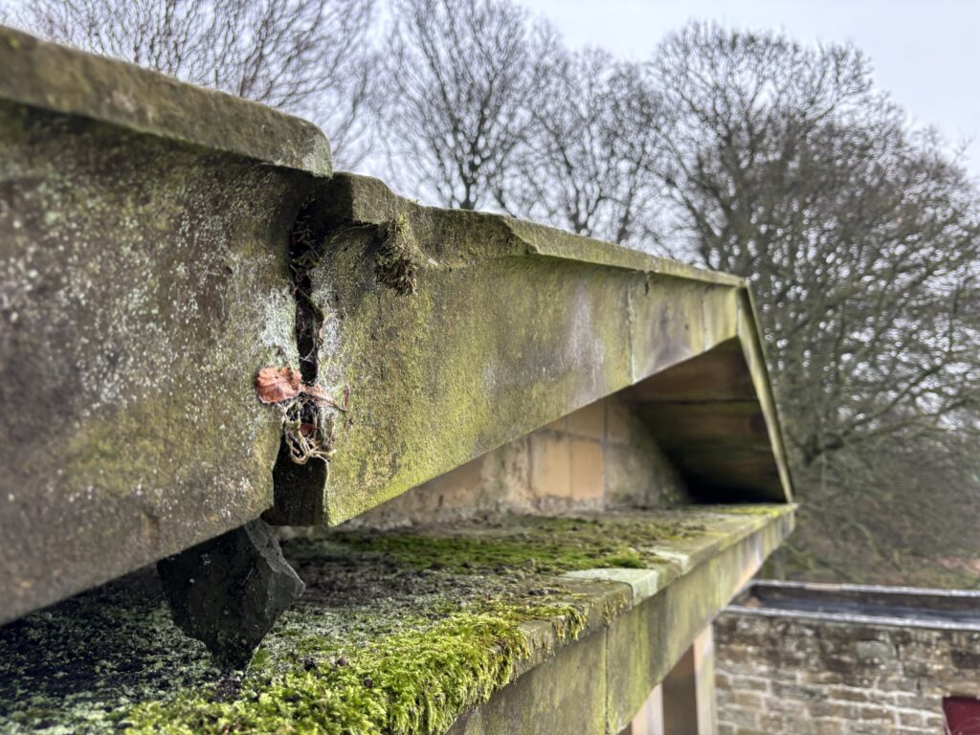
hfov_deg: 67.3
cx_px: 490
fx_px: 736
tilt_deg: +10.1
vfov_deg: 53.1
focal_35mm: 26
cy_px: 368
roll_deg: -0.1
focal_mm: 5.96
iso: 100
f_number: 1.6
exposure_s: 1/121
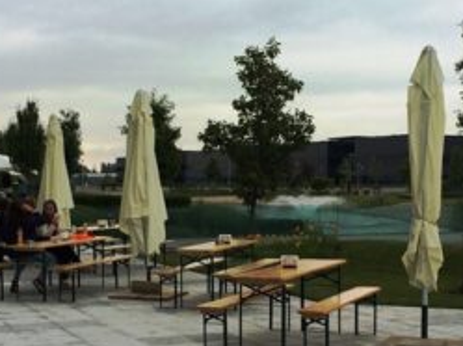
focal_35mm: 70
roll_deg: +0.5
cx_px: 234
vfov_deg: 20.8
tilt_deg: -5.3
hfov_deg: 27.8
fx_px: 935
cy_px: 266
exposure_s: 1/1172
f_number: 2.2
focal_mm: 4.15
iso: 32
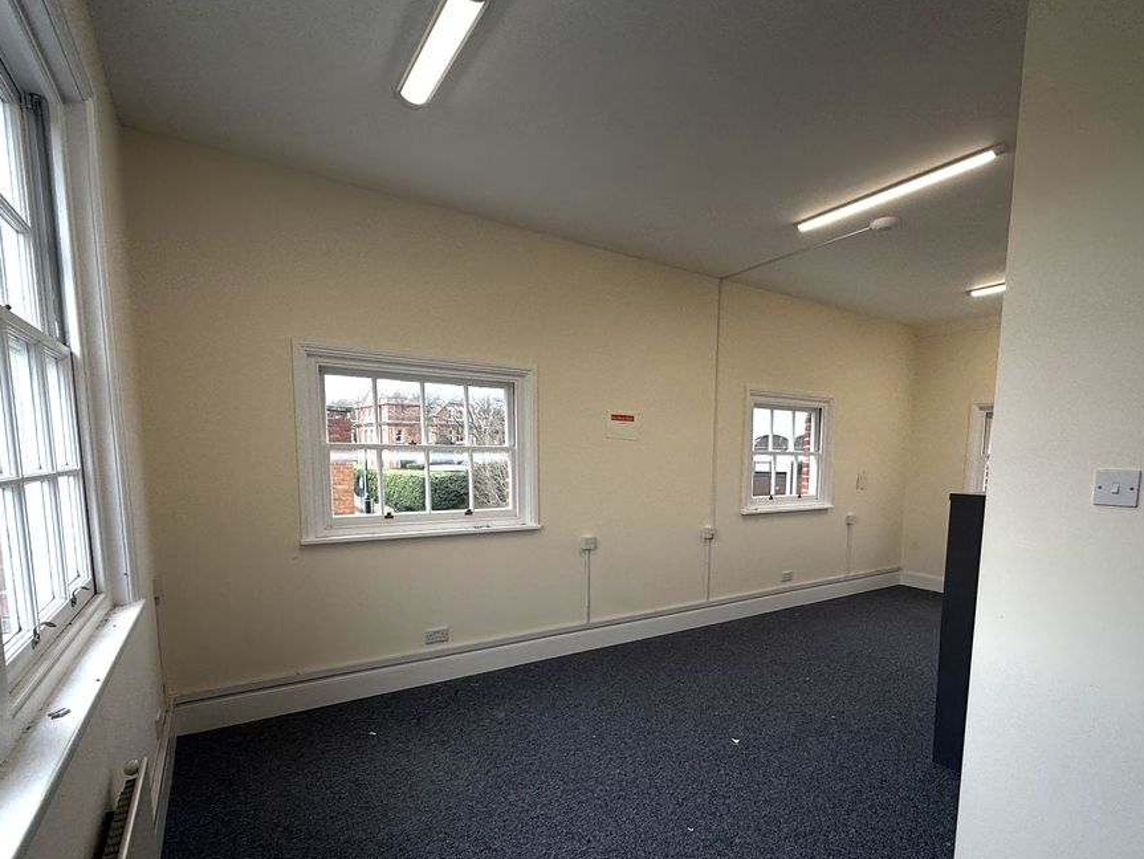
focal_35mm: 18
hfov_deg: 87.4
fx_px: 595
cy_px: 527
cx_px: 638
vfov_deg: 70.7
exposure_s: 1/237
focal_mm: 2.22
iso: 50
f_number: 2.2
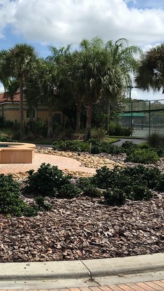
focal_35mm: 52
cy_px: 120
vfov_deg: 39.7
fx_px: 402
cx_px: -50
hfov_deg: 20.9
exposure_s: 1/2137
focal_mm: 4.15
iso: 25
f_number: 2.2
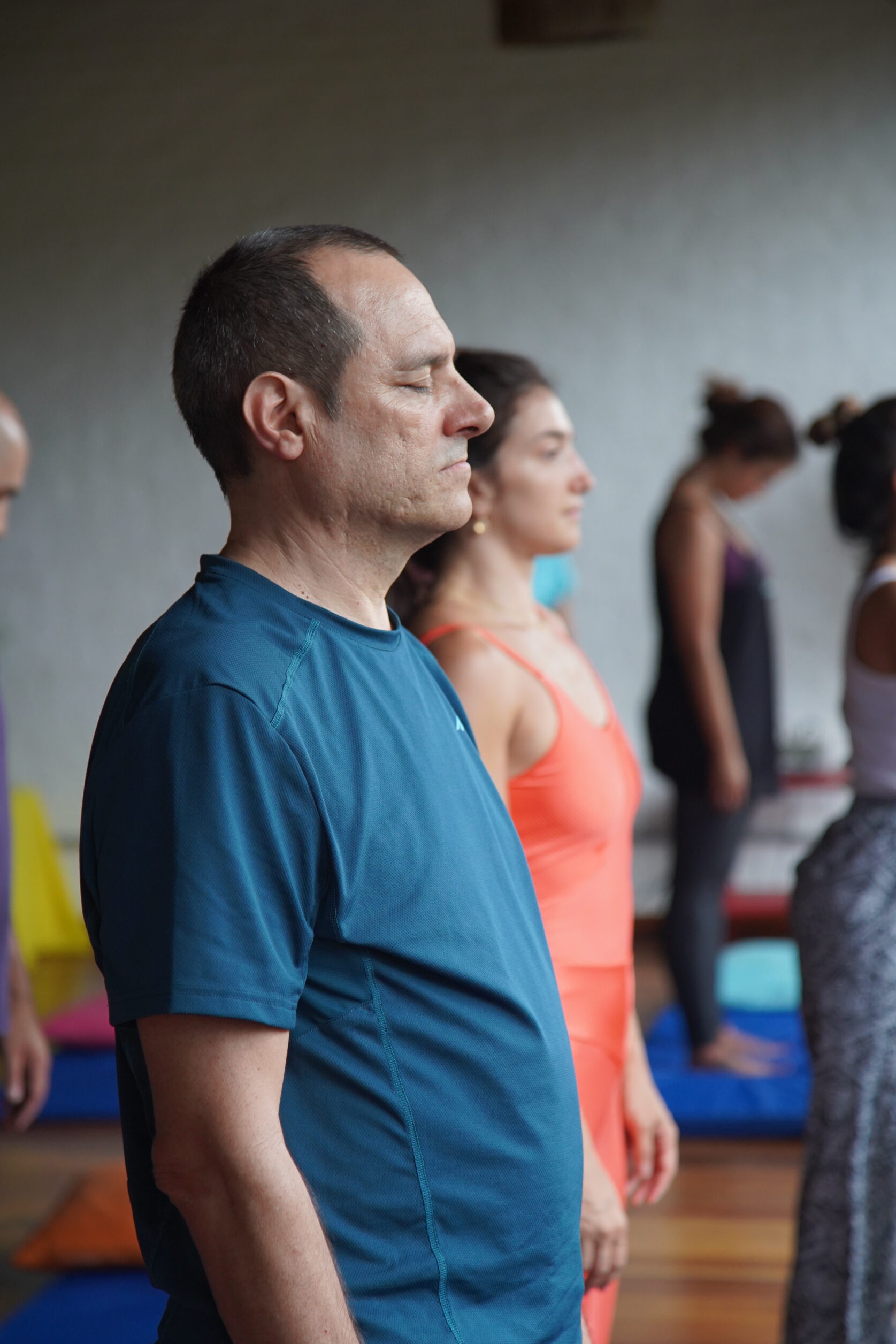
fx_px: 3994
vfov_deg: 19.1
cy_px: 674
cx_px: 444
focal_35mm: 107
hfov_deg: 12.8
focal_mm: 105
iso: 2000
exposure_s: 1/160
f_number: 4
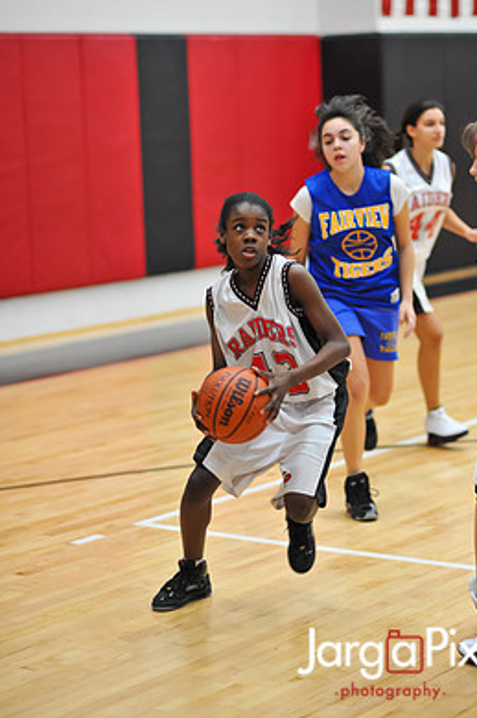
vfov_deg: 20.8
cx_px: 270
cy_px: 311
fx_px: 1953
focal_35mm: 98
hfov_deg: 13.9
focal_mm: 85
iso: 1600
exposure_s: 1/500
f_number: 2
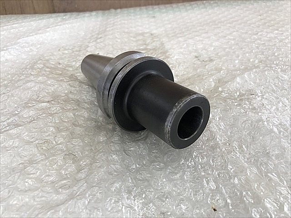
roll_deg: +2.6
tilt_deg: -41.2
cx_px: 146
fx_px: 235
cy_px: 109
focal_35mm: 28
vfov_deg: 49.7
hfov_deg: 63.4
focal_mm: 3.99
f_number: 1.8
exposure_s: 1/40
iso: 20
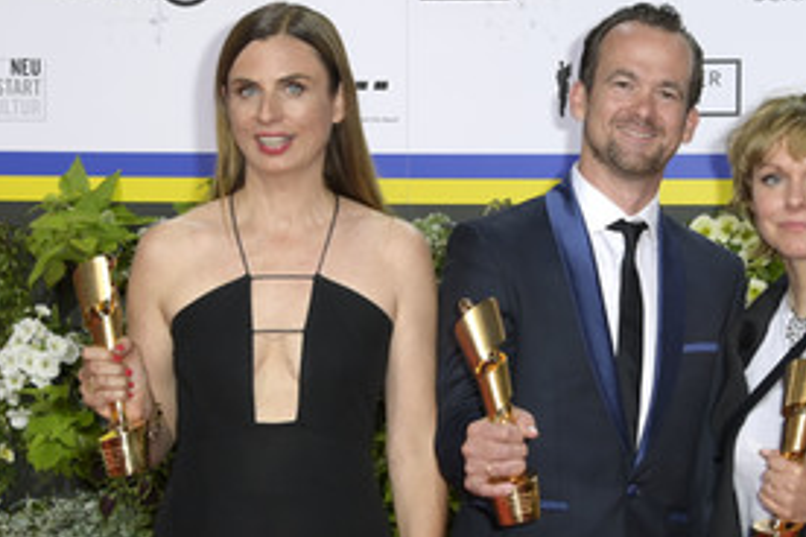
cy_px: 397
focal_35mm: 111
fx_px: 2485
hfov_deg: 18.3
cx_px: 574
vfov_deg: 12.3
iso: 500
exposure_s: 1/250
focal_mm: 68
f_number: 6.3
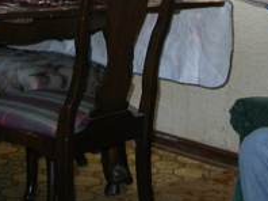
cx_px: 115
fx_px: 951
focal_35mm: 123
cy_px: -54
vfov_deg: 11.7
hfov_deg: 16.0
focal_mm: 7.85
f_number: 2.6
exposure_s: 1/30
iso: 100
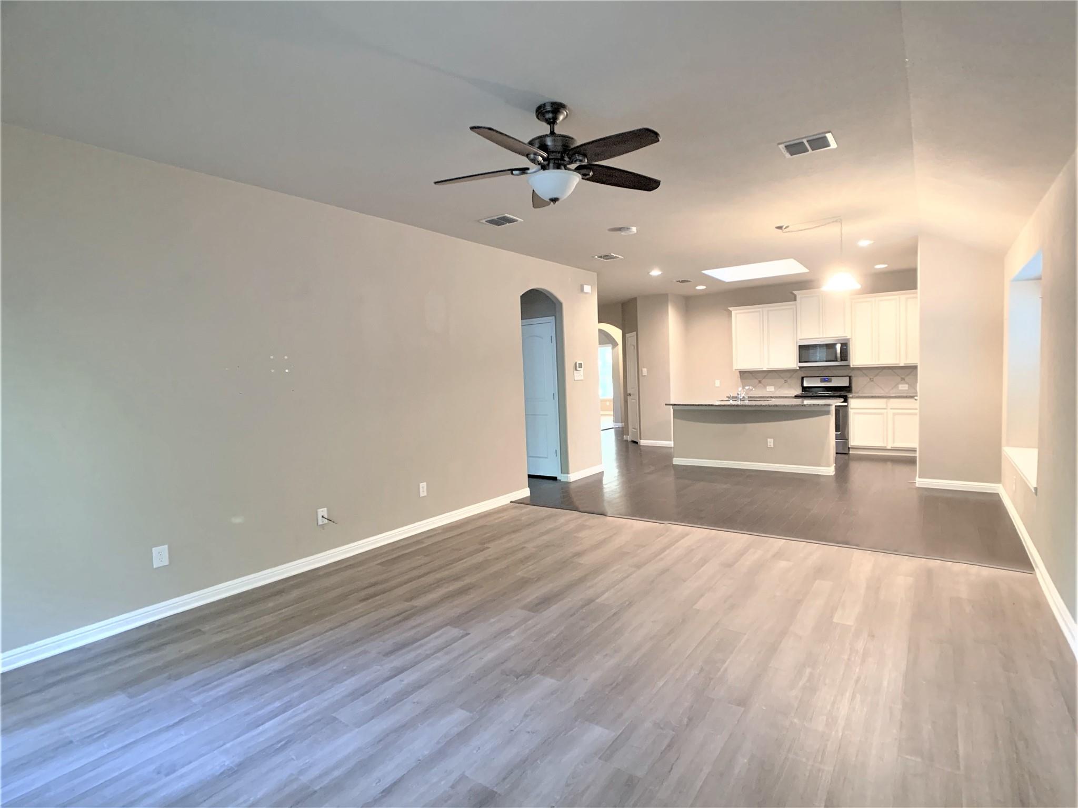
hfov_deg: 67.3
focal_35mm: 26
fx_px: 809
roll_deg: +2.5
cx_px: 539
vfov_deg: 53.0
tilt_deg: -3.7
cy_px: 404
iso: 320
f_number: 1.8
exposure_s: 1/30
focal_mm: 4.25
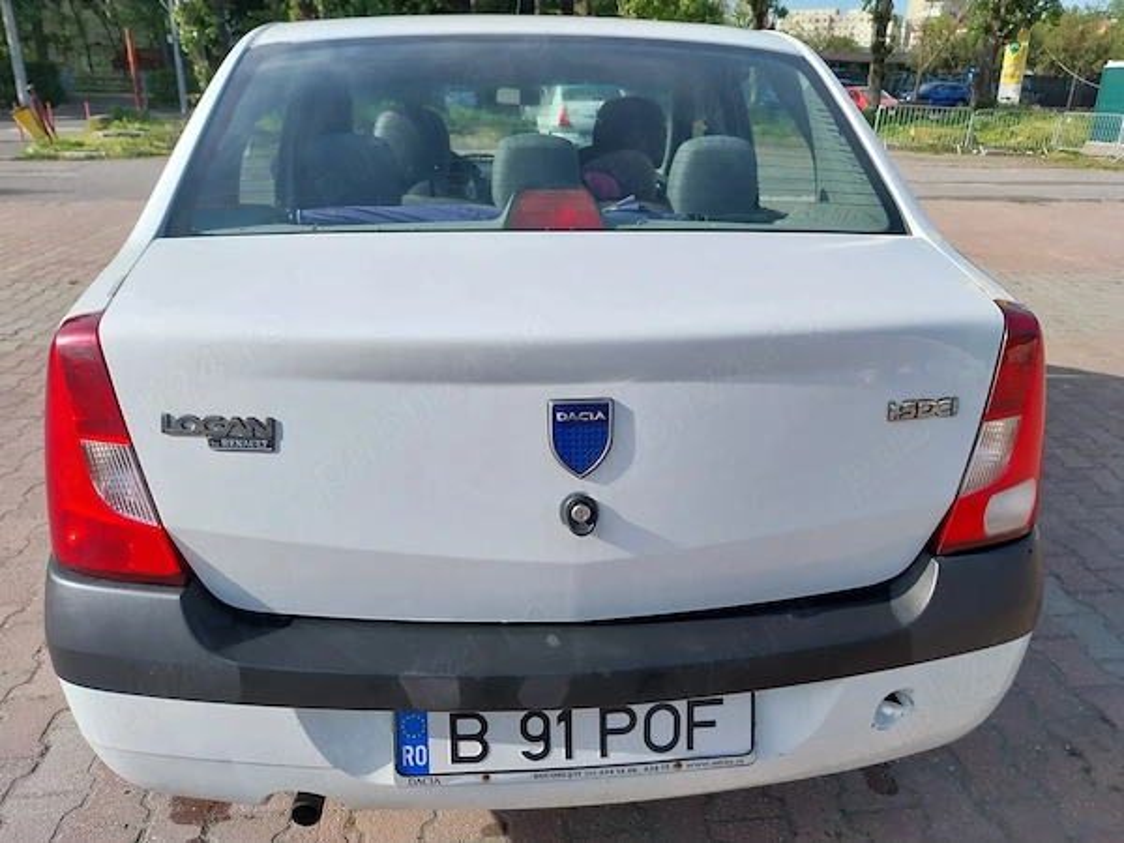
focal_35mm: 26
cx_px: 562
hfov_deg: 67.3
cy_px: 422
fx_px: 844
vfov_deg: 53.1
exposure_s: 1/754
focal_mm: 4
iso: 25
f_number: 1.8
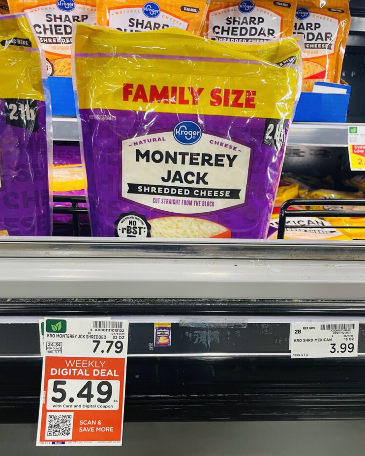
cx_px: 179
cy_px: 242
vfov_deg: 62.2
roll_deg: -0.7
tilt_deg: -15.8
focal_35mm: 28
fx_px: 378
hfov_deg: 51.5
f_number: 1.6
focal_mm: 4.2
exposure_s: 1/60
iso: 125
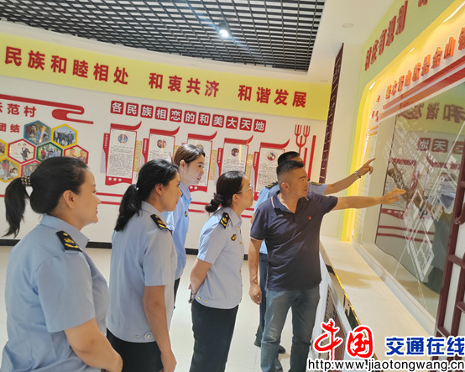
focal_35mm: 29
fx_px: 399
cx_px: 226
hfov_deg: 60.4
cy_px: 189
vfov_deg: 50.0
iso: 800
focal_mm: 5.52
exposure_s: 1/50
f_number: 1.9
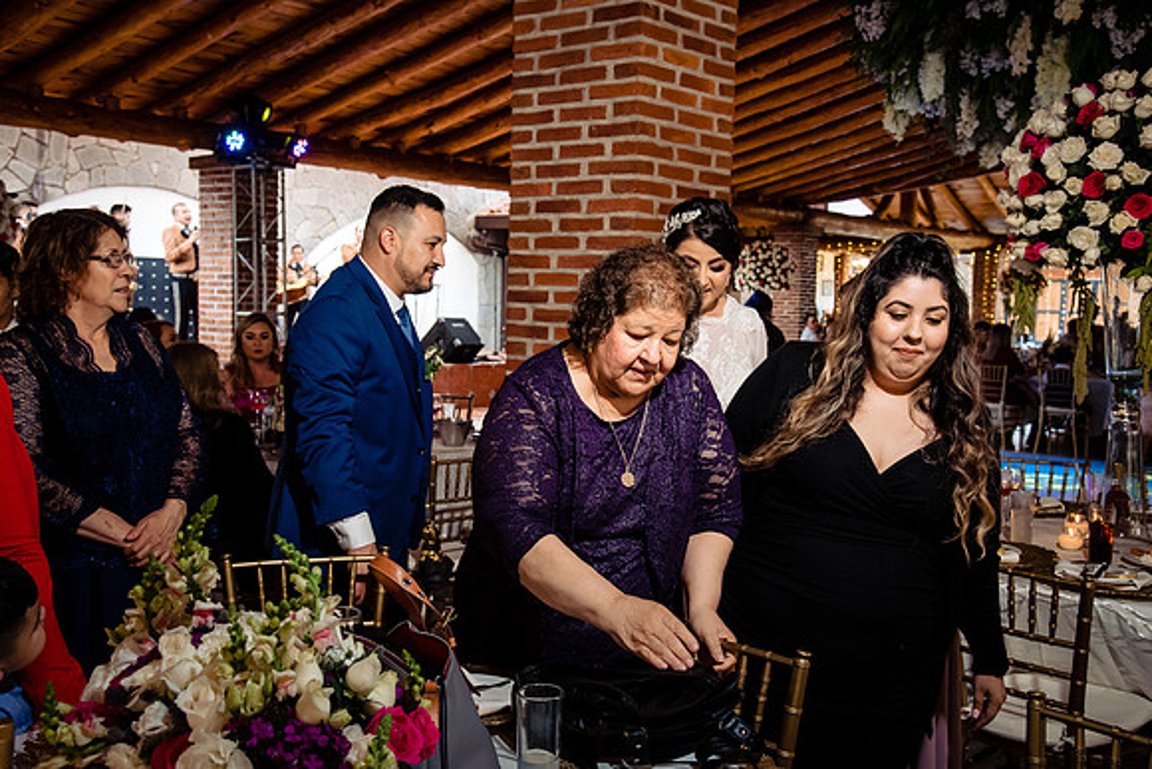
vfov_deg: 35.1
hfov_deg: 50.7
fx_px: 1216
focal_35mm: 38
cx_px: 576
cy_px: 384
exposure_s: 1/100
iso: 2000
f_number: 7.1
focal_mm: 38
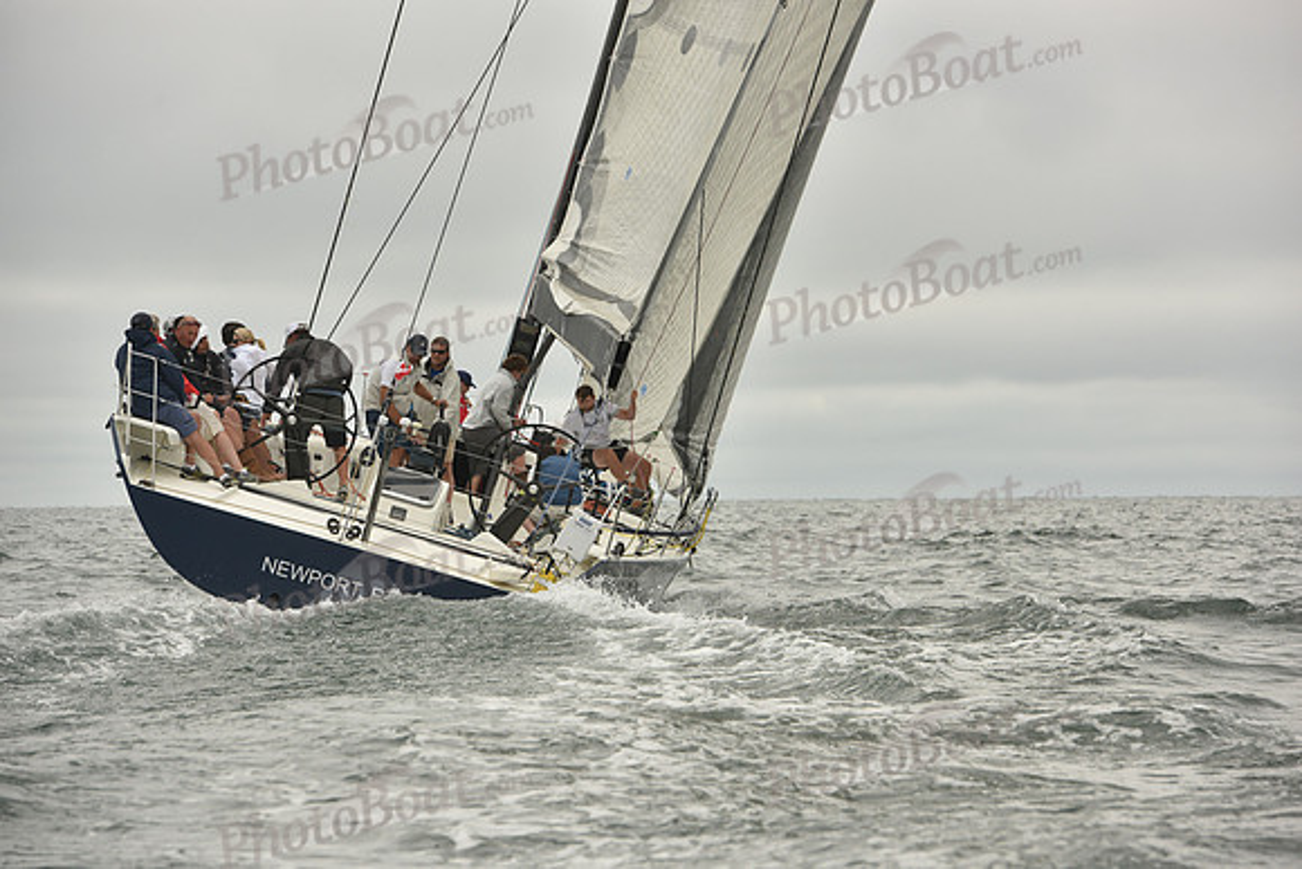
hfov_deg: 11.1
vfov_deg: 7.4
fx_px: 6692
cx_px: 651
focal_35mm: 185
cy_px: 434
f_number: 9
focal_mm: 185
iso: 320
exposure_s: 1/800
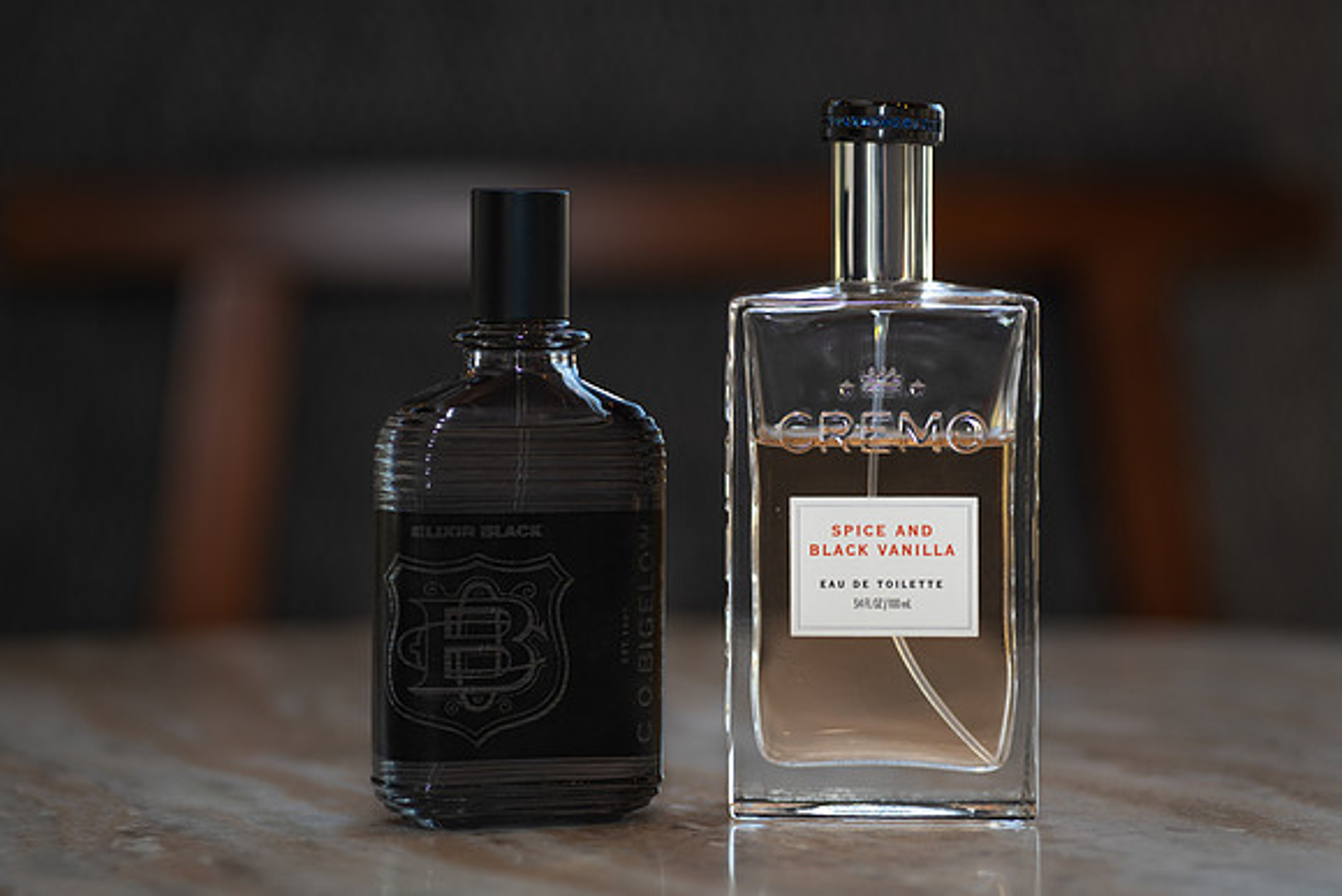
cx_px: 664
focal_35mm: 102
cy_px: 448
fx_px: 3797
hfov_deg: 20.0
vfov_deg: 13.4
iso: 100
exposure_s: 1/125
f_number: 4.5
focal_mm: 100
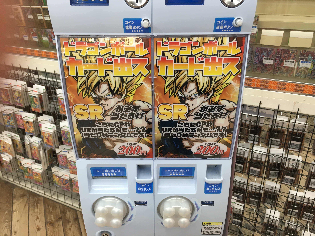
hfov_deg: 61.7
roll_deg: +0.3
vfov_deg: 48.2
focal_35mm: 29
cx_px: 158
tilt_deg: -25.1
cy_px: 118
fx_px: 264
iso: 100
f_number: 2.2
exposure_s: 1/33
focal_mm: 4.15
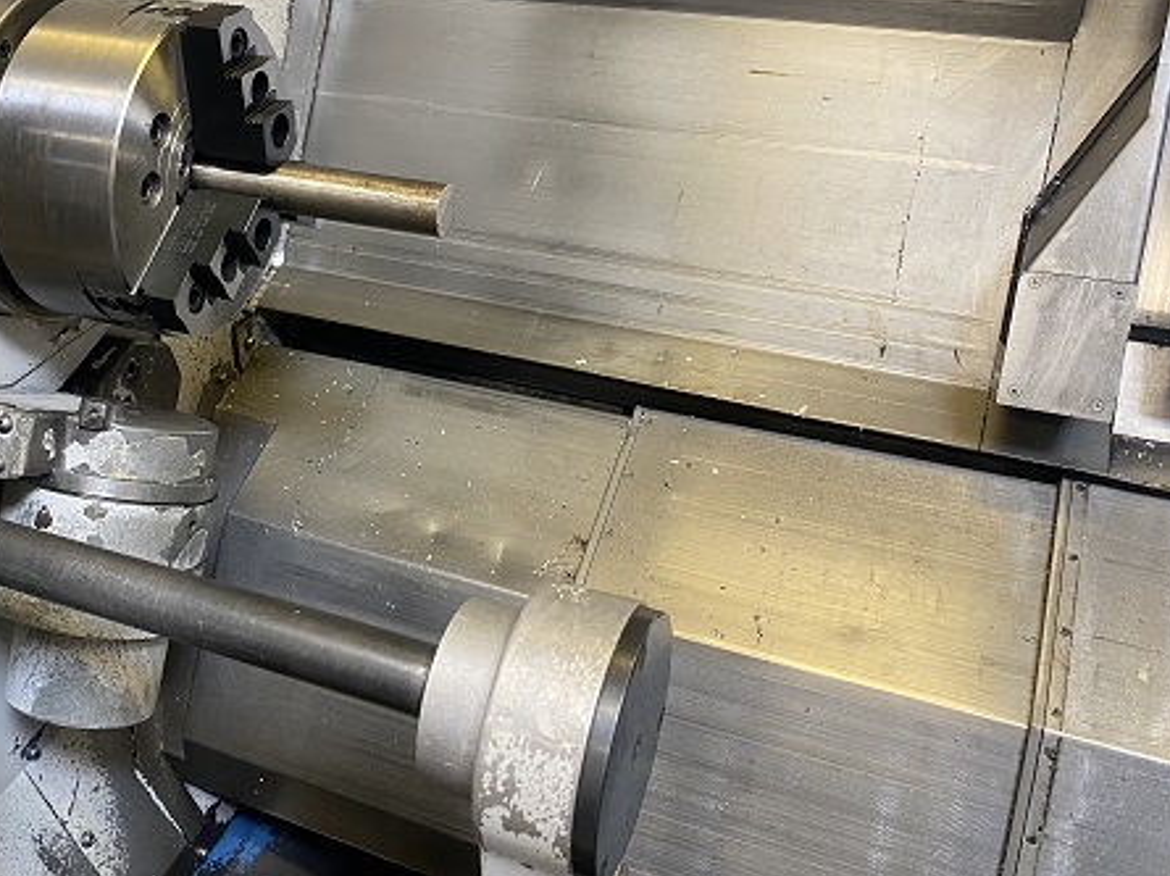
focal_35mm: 38
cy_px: 338
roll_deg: +2.4
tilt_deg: -29.1
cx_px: 376
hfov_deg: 48.1
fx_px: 1283
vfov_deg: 37.5
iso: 200
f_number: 1.8
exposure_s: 1/60
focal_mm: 4.25
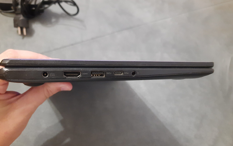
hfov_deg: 68.4
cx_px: 115
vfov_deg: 45.8
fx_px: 171
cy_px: 86
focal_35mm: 27
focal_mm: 4.6
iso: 1600
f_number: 2
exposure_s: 1/17
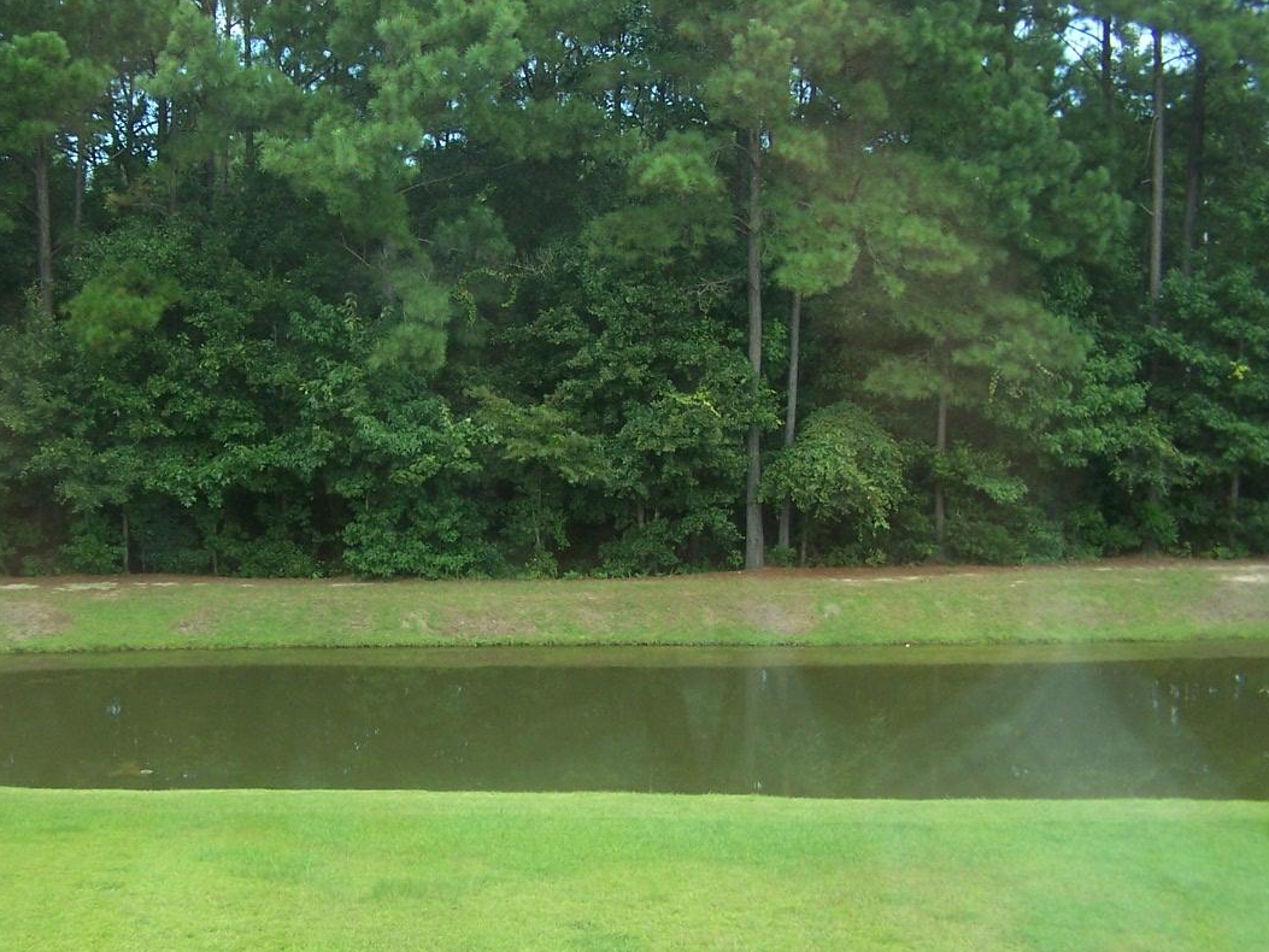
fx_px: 2053
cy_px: 445
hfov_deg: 34.2
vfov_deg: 26.1
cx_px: 487
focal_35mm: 56
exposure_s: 1/250
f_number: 2.8
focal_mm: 6.3
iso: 80
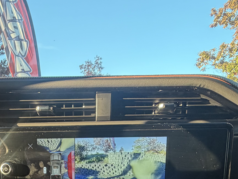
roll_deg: -0.7
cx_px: 76
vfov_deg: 26.4
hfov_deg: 40.6
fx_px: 316
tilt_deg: -16.8
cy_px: 237
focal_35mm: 46
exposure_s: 1/121
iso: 100
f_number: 2.2
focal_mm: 2.22
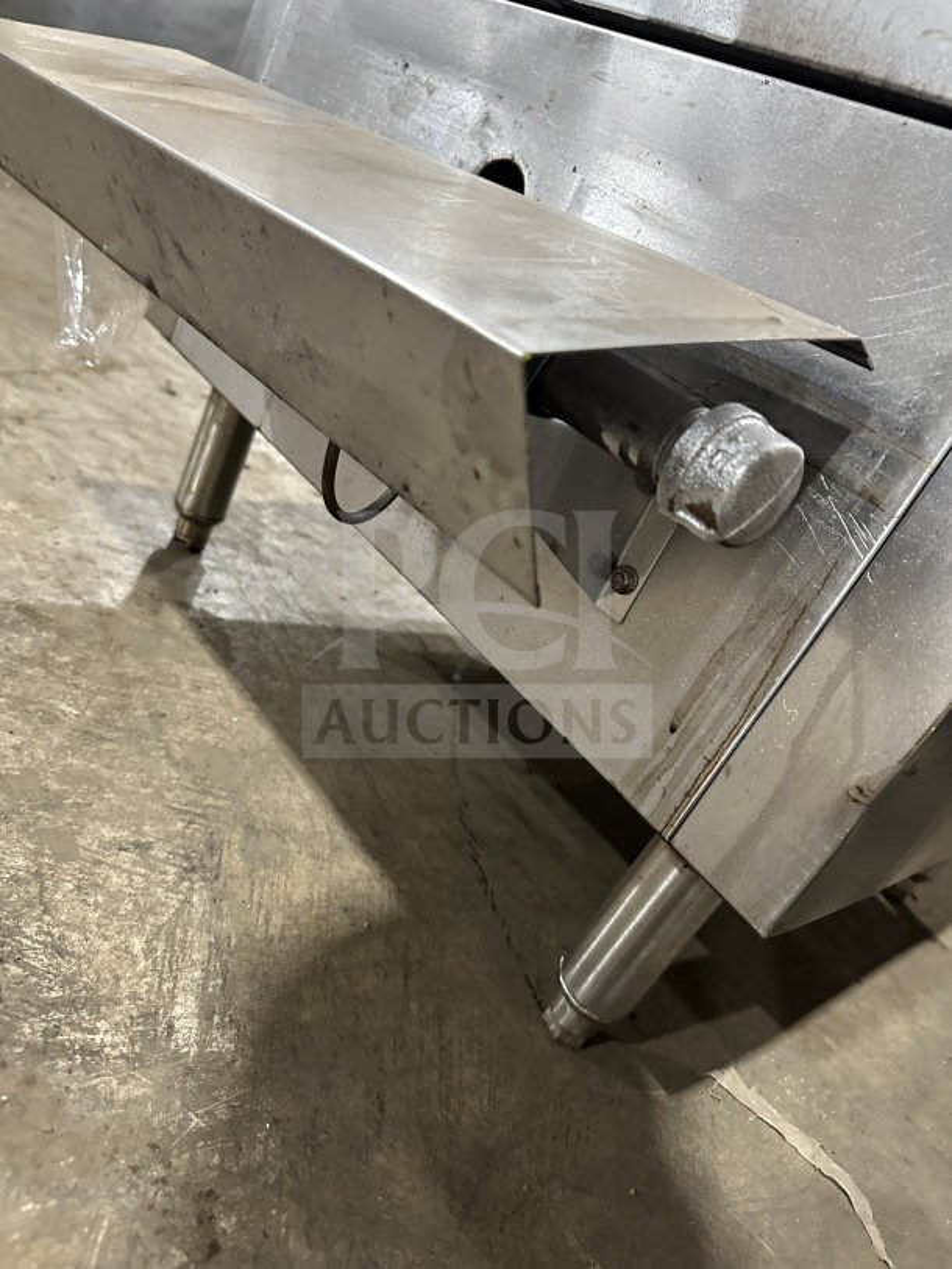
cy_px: 634
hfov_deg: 56.8
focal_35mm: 24
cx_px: 476
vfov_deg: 71.6
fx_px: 880
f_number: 1.78
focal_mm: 6.86
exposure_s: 1/60
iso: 640
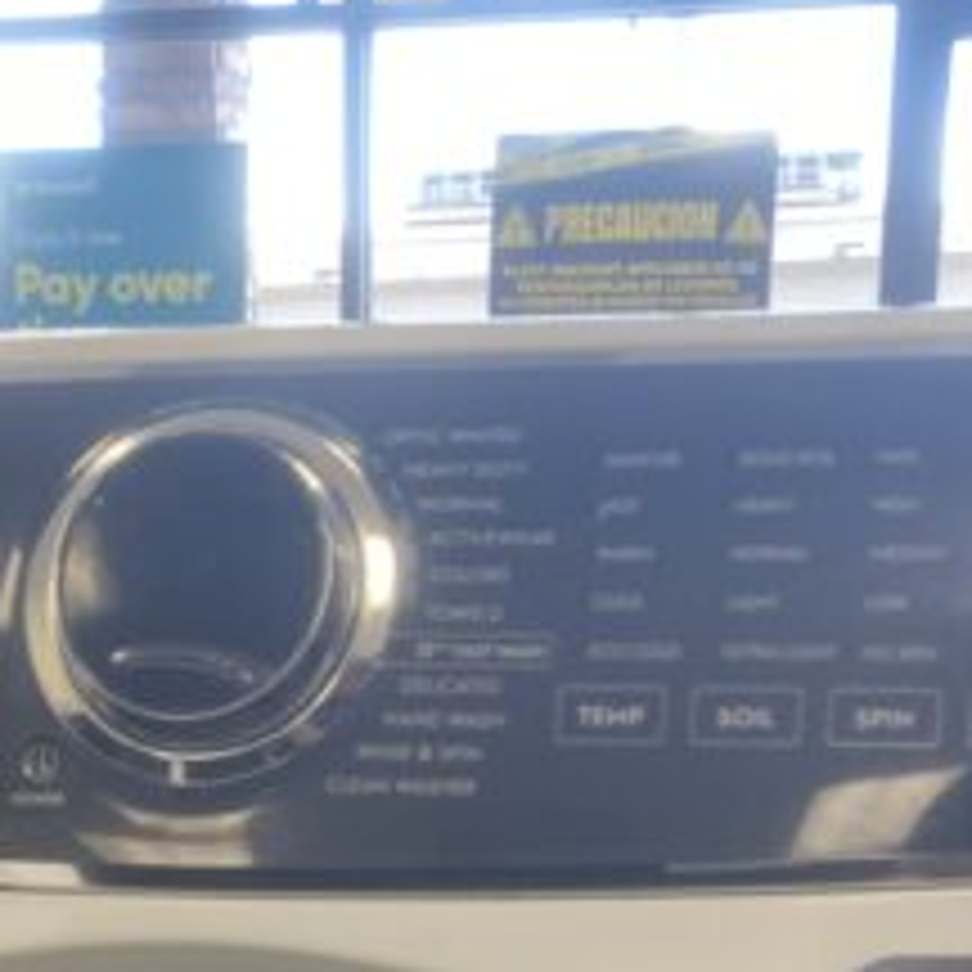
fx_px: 2700
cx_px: 270
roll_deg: -0.5
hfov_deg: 20.3
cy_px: 1588
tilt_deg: -17.3
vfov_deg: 17.6
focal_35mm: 85
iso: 80
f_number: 1.8
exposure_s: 1/66
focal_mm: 4.25
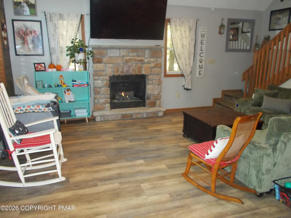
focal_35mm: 30
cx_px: 146
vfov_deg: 46.8
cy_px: 109
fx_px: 252
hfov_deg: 60.0
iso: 640
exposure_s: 1/25
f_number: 3.4
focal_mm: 5.3
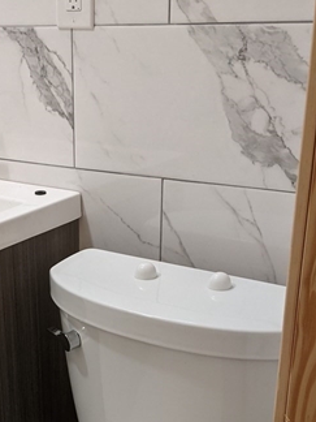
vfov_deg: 29.4
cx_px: 17
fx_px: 779
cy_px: 349
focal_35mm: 64
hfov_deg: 22.2
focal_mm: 4.44
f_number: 1.8
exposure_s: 1/120
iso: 233
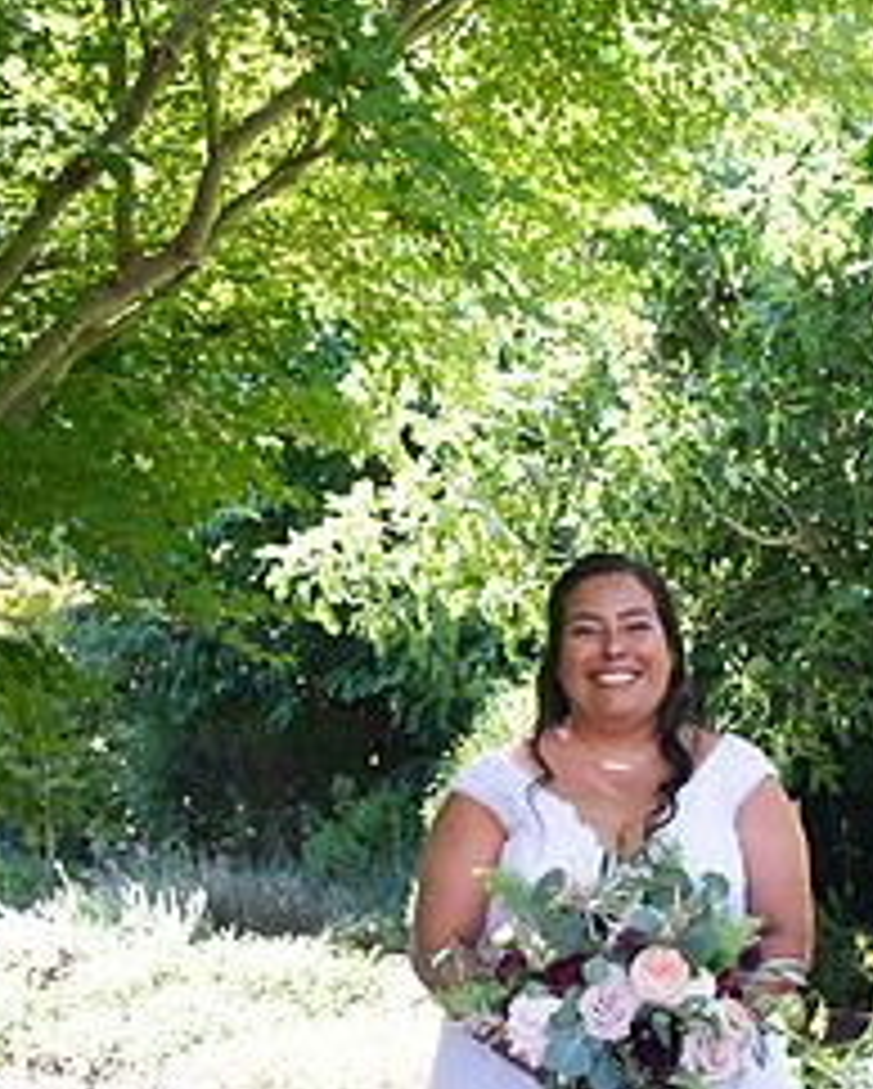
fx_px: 1742
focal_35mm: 54
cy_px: 810
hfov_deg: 27.9
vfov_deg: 34.0
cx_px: 608
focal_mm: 31
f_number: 4.5
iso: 640
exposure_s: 1/400
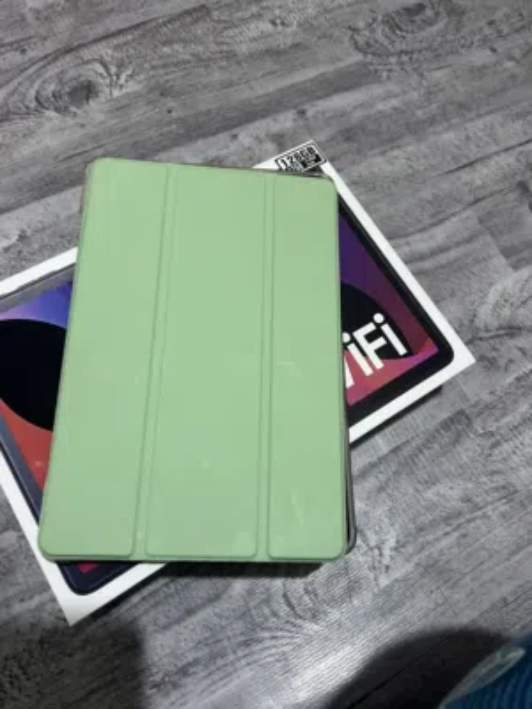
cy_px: 354
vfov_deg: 67.3
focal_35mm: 26
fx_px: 533
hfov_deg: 53.1
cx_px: 266
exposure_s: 1/51
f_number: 1.5
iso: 320
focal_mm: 5.7
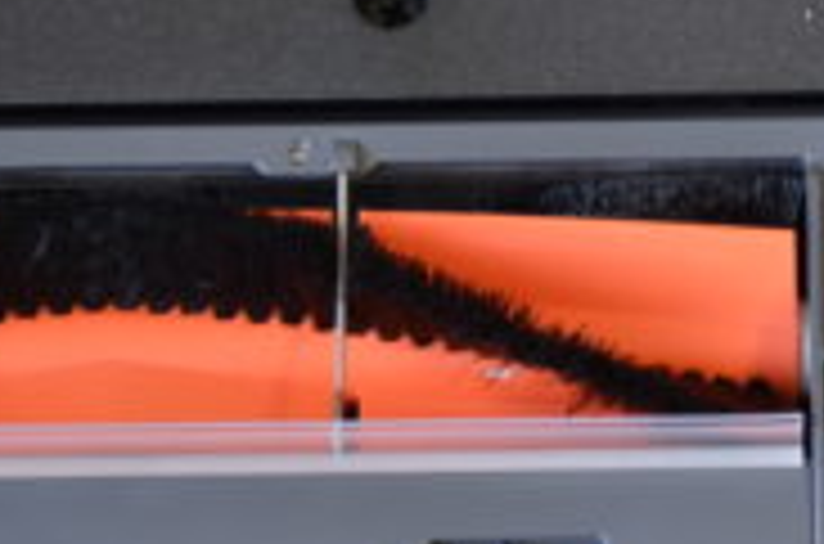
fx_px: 6164
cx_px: 765
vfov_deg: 5.1
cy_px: -11
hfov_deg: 7.6
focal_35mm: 270
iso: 100
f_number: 5.3
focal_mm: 66
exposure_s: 1/2
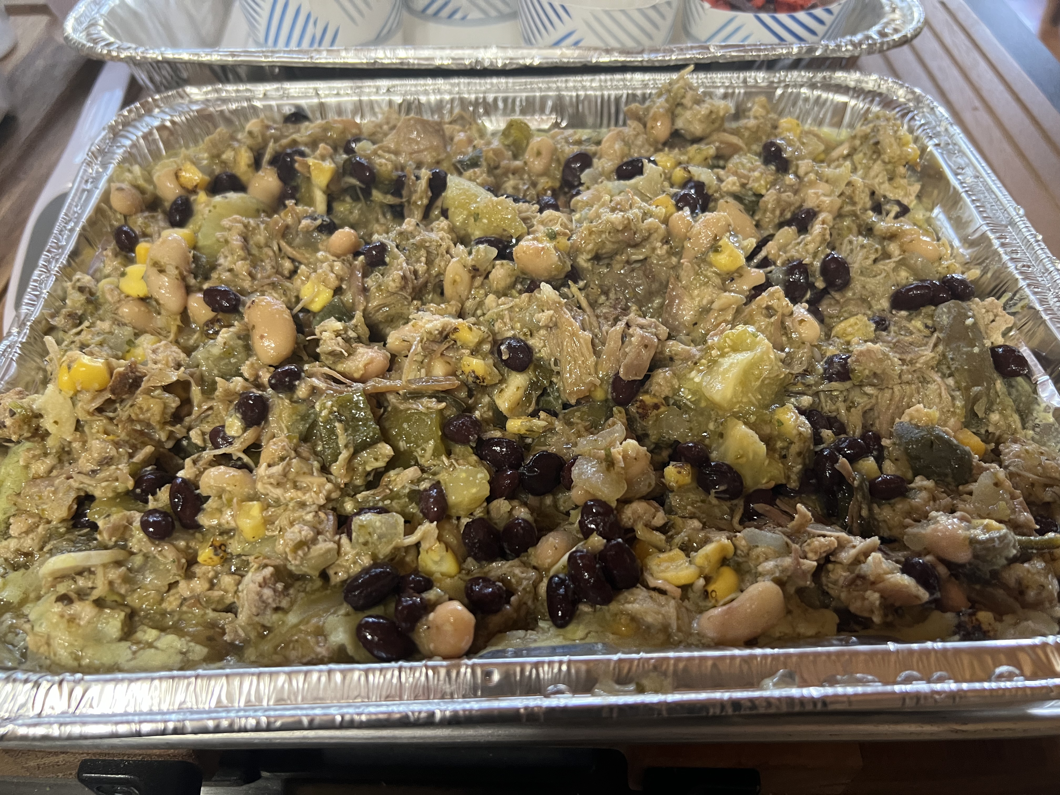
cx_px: 530
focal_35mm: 26
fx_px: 796
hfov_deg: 67.3
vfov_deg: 53.1
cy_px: 398
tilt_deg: -49.1
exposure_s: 1/60
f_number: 1.5
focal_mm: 5.7
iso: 250
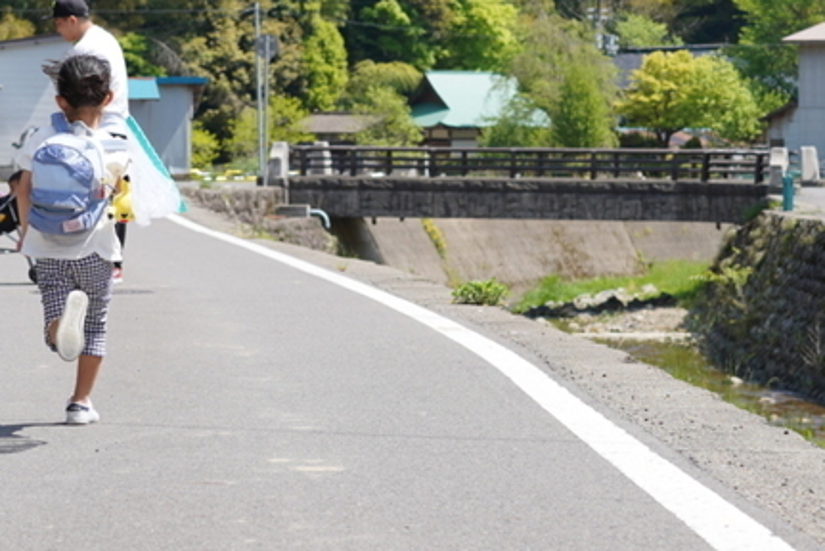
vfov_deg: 9.0
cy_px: 143
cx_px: 346
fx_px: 3508
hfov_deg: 13.4
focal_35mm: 153
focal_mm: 55
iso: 100
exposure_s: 1/640
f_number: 4.5
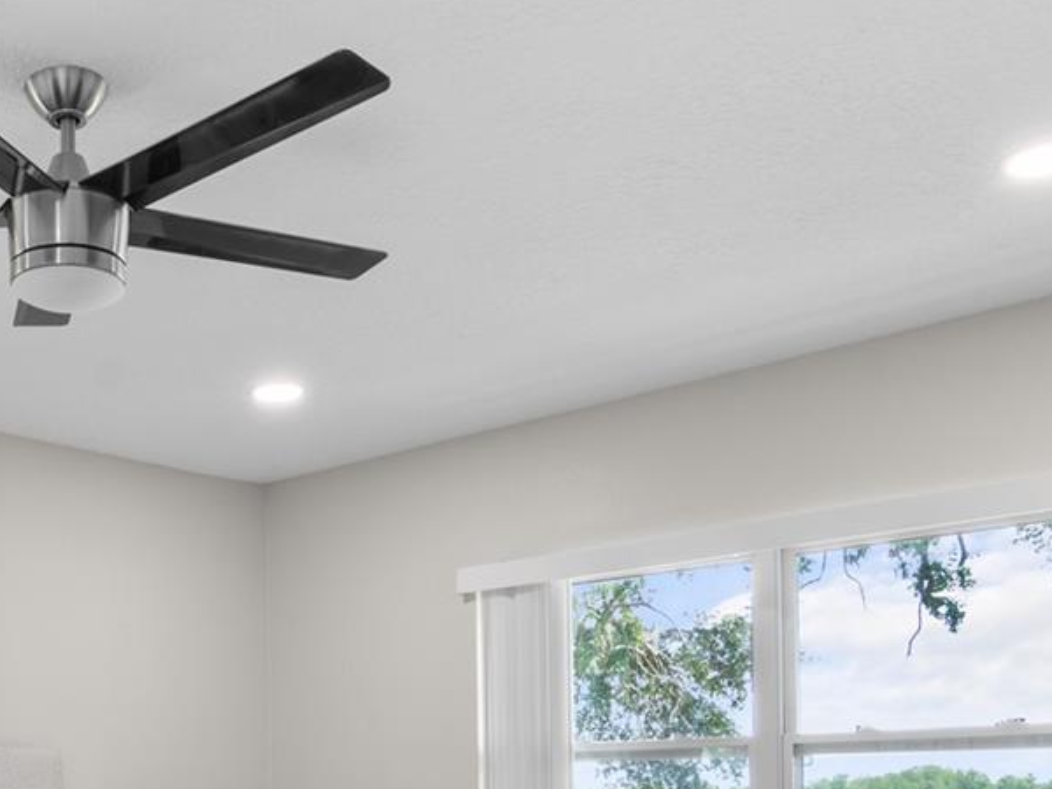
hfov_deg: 41.5
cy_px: 880
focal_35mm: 42
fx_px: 1285
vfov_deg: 30.4
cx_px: 132
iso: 200
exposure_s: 1/3
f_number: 9
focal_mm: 11
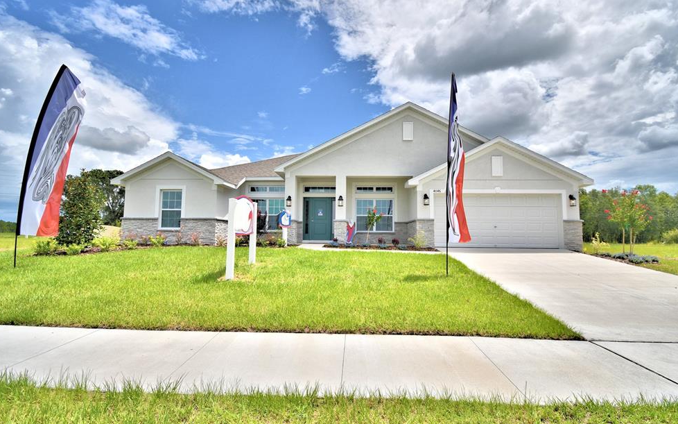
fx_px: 296
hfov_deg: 97.8
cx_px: 347
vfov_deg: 71.2
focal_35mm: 16
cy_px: 214
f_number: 4.5
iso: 100
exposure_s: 1/2500
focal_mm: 10
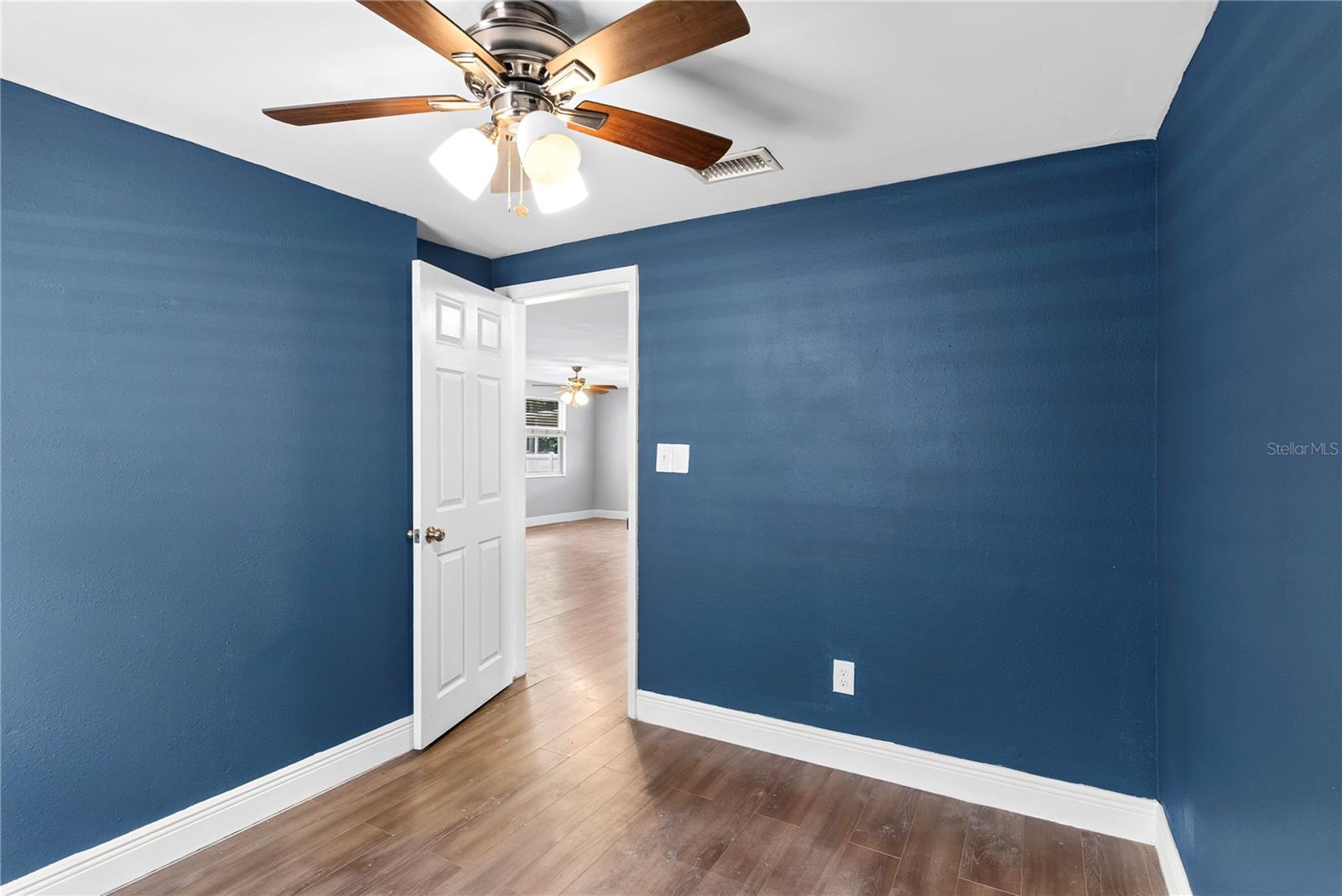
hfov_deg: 93.3
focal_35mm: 17
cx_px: 671
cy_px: 448
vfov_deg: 70.5
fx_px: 634
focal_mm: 17
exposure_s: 1/1.25
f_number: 8
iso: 400
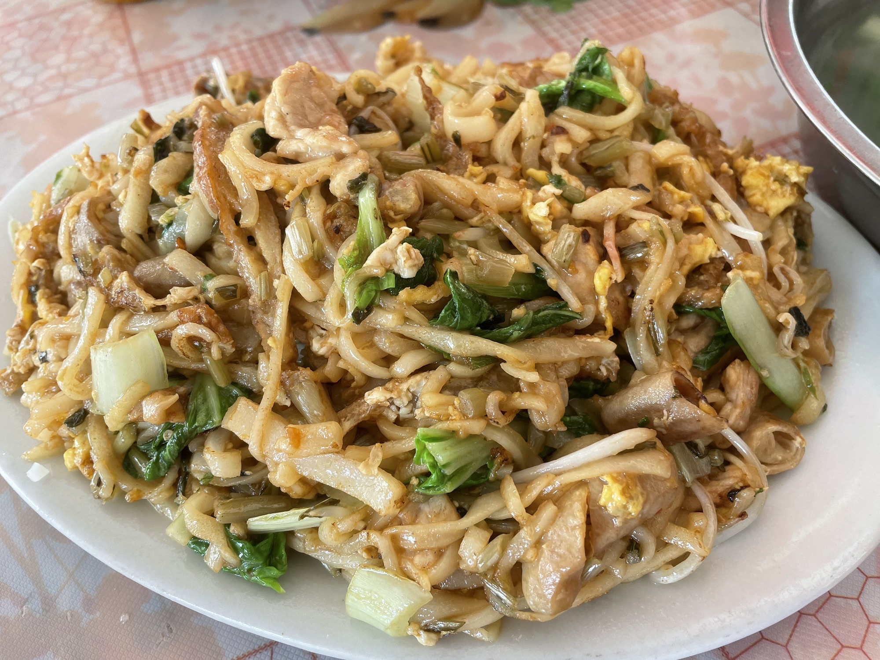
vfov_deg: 53.1
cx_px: 440
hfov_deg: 67.3
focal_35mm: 26
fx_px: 661
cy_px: 330
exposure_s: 1/121
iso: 100
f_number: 1.6
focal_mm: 4.2
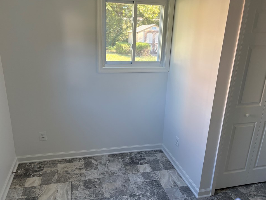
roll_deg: -0.8
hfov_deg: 63.4
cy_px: 105
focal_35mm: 28
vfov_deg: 49.7
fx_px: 215
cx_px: 123
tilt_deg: -17.4
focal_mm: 5.96
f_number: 1.6
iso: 125
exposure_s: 1/122
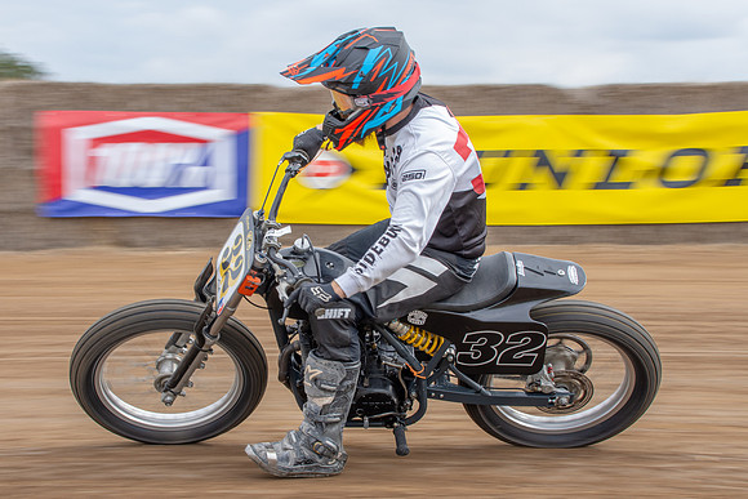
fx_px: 1794
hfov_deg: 23.5
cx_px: 318
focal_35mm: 86
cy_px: 262
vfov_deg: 15.8
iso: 200
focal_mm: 48
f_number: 9
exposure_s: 1/160
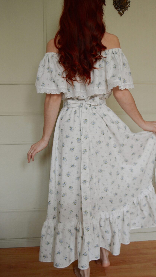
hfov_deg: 36.5
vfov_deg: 61.0
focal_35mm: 32
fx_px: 235
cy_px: 137
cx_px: 93
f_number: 3.5
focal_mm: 20
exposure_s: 1/60
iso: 450
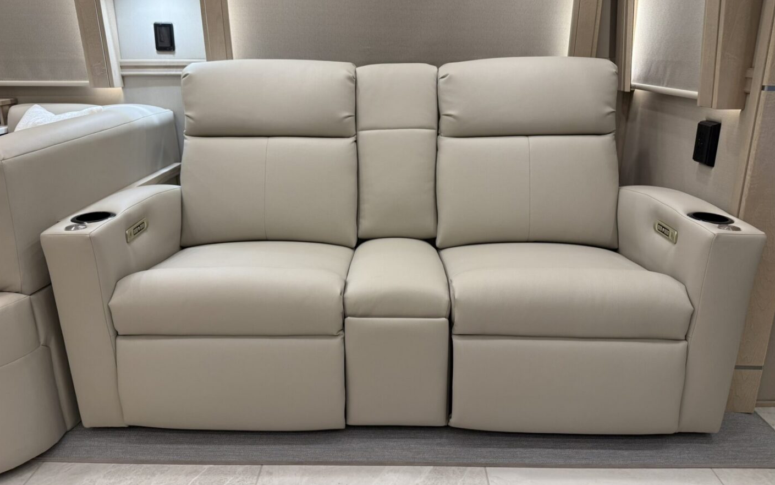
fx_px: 549
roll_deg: -0.2
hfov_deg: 70.4
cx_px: 384
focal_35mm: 26
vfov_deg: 47.5
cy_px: 216
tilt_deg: -17.1
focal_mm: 6.76
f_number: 1.78
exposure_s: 1/60
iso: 125
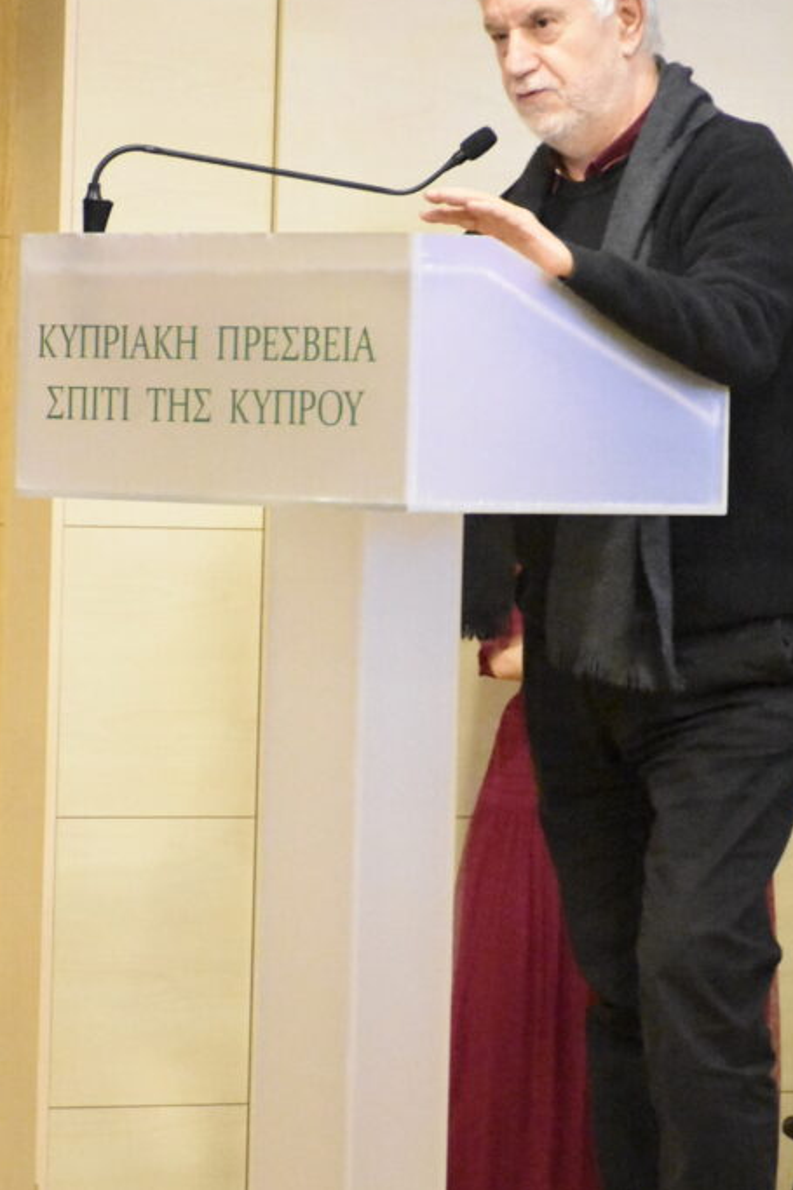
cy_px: 587
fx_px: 5950
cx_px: 457
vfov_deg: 11.4
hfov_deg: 7.6
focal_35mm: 180
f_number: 5.3
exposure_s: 1/250
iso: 20000
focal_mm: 80
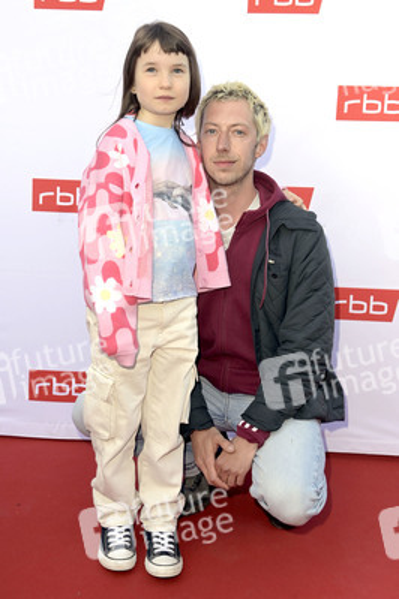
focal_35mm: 38
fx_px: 633
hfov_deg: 35.0
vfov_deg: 50.7
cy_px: 300
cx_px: 200
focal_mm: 38
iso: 640
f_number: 5.6
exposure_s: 1/250
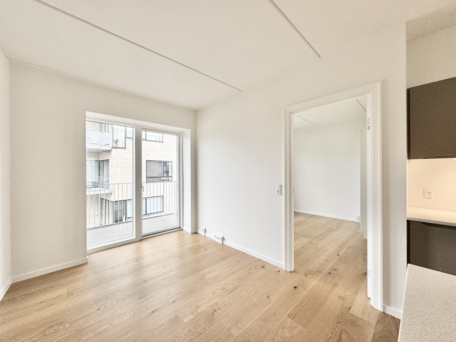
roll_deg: +0.8
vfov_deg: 85.7
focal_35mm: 14
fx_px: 184
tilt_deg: -0.4
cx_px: 228
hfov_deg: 102.1
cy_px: 171
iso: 100
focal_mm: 2.22
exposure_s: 1/99
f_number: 2.2
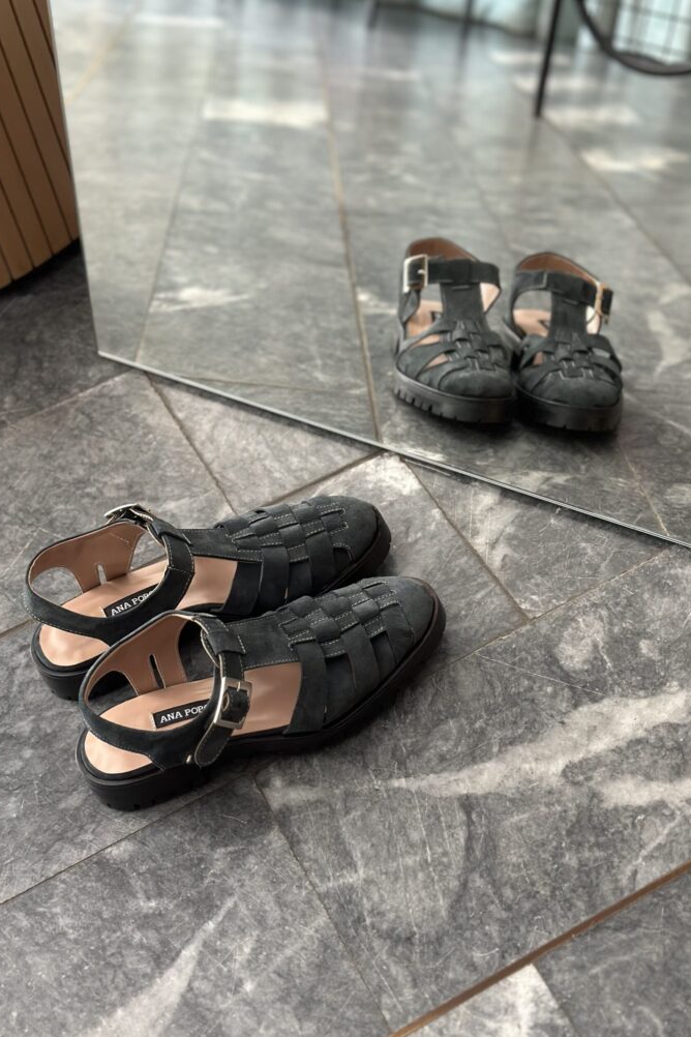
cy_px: 513
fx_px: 1468
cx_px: 339
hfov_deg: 26.5
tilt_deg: -50.6
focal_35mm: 51
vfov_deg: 38.9
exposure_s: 1/60
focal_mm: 6.86
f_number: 1.78
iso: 320
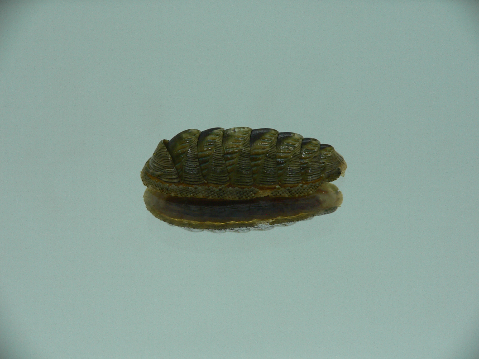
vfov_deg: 40.7
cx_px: 240
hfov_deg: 52.6
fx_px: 484
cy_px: 180
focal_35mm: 35
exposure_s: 1/60
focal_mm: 4.6
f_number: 2.8
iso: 80
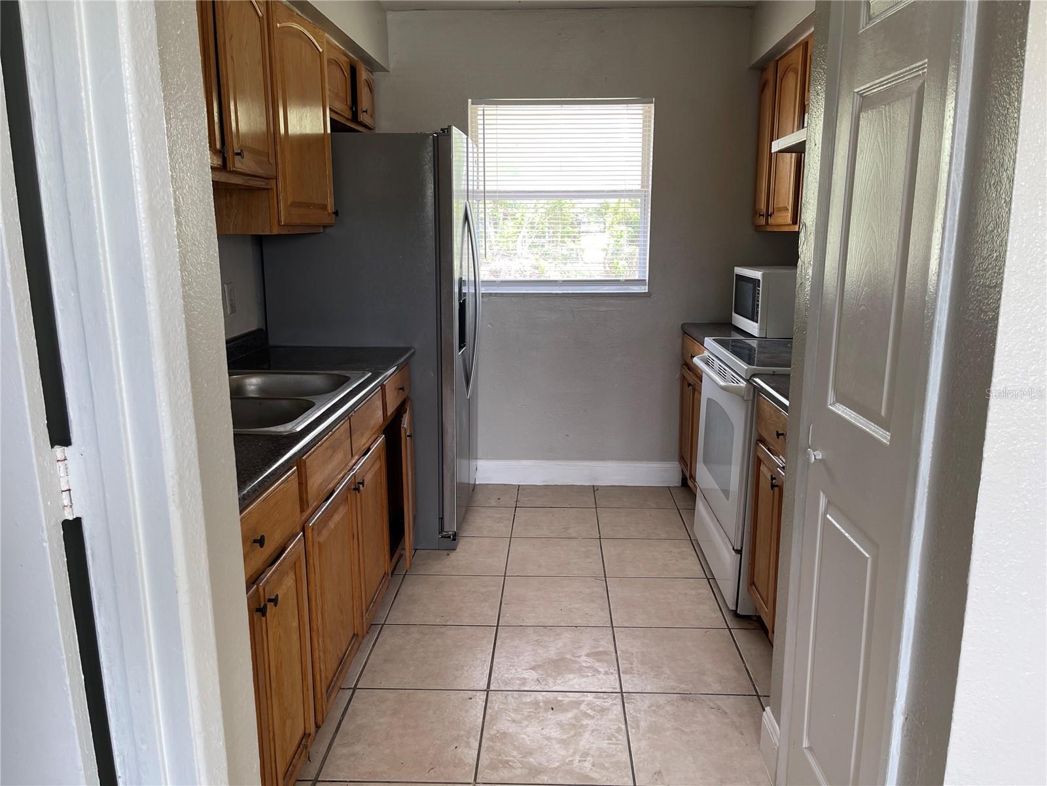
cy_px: 393
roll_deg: +0.0
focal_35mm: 25
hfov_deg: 69.4
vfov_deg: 54.9
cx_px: 524
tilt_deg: -12.4
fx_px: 756
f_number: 1.6
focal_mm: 5.1
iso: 80
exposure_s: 1/120
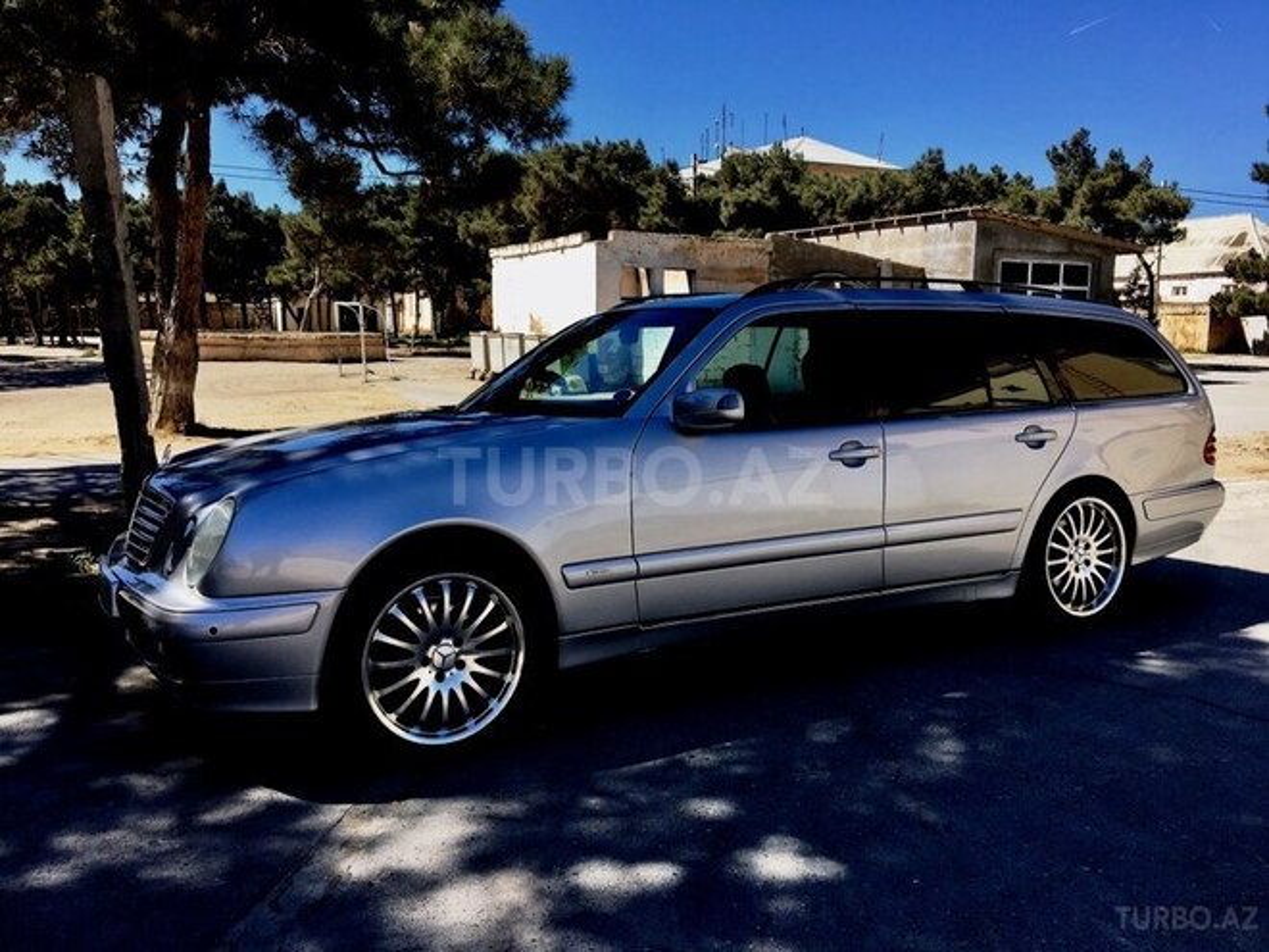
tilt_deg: -9.6
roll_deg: -1.8
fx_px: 1063
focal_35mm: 29
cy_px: 476
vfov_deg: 48.2
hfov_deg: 61.7
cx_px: 634
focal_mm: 4.15
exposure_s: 1/1241
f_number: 2.2
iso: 25
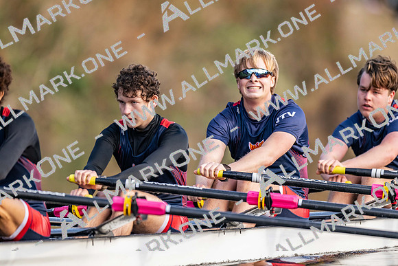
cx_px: 199
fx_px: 6635
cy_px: 133
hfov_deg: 3.4
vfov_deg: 2.3
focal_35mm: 600
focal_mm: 600
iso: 1400
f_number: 4
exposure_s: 1/2500
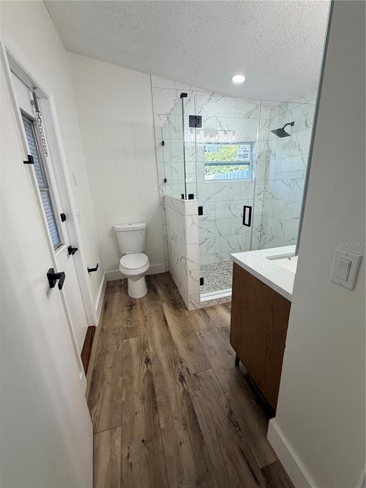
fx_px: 197
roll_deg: +2.5
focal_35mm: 14
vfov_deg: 102.1
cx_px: 183
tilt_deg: -16.4
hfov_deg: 85.7
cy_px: 244
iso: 100
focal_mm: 2.22
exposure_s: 1/120
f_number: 2.2
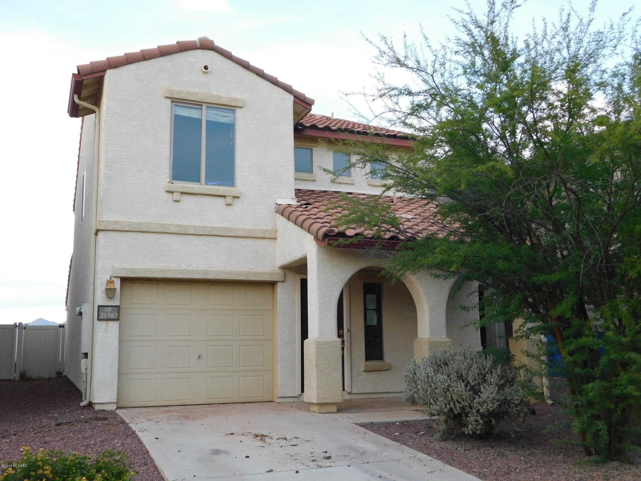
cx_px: 320
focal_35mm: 36
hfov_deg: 51.4
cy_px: 240
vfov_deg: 39.7
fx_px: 667
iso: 125
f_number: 3.5
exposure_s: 1/80
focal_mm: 6.3
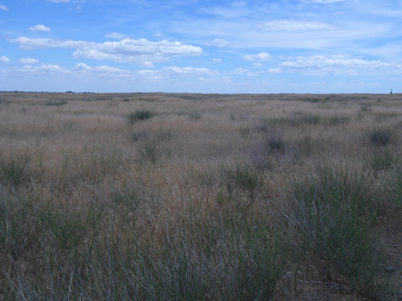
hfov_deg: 43.9
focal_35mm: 43
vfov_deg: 33.6
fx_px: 499
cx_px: 200
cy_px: 151
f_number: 4
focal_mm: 6.5
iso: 80
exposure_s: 1/1000
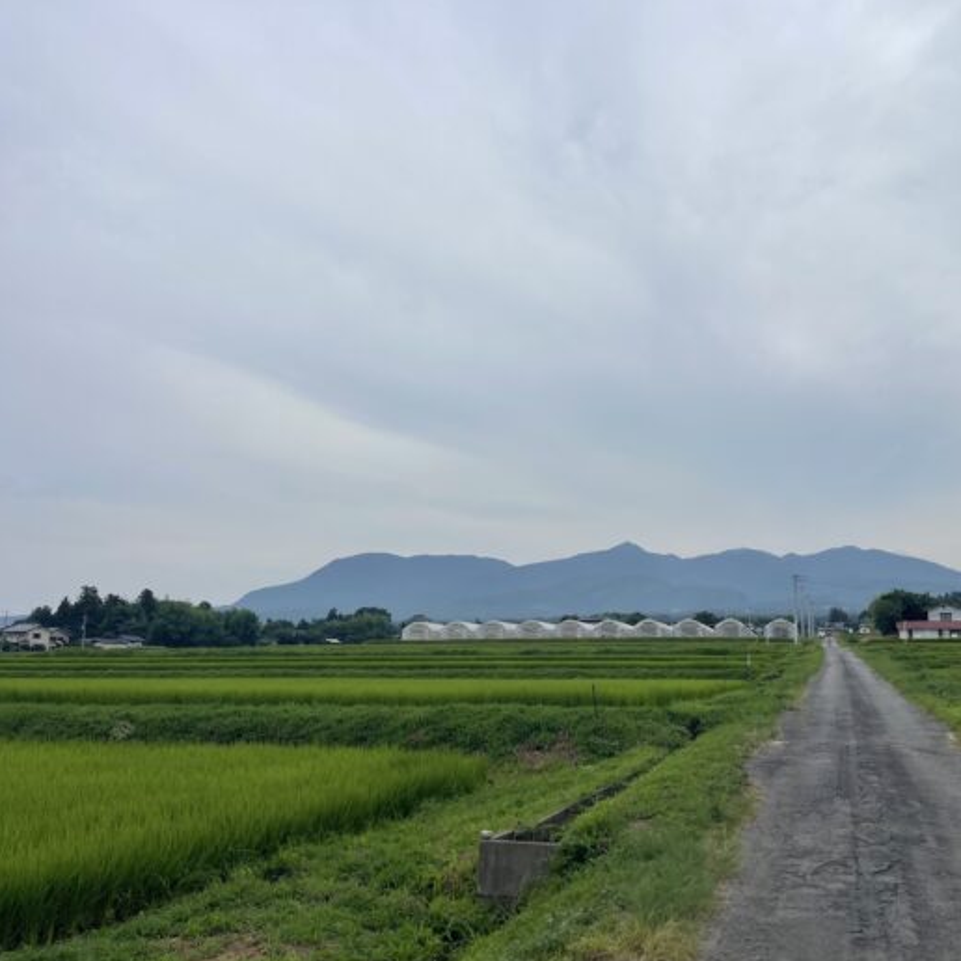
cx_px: 633
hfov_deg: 53.1
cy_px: 485
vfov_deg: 54.0
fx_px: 942
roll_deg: -1.1
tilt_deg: +10.1
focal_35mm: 30
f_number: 1.6
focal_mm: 5.1
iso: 32
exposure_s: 1/6993
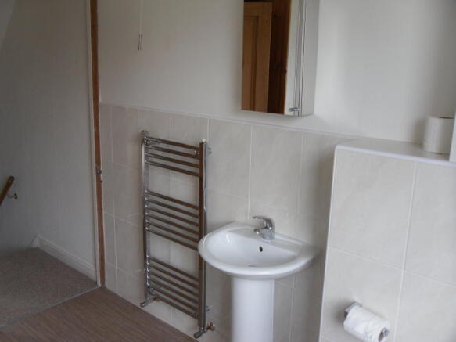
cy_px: 171
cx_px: 228
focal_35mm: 35
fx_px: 461
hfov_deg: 52.6
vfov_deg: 40.7
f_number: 3.5
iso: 100
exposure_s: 1/45
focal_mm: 6.3
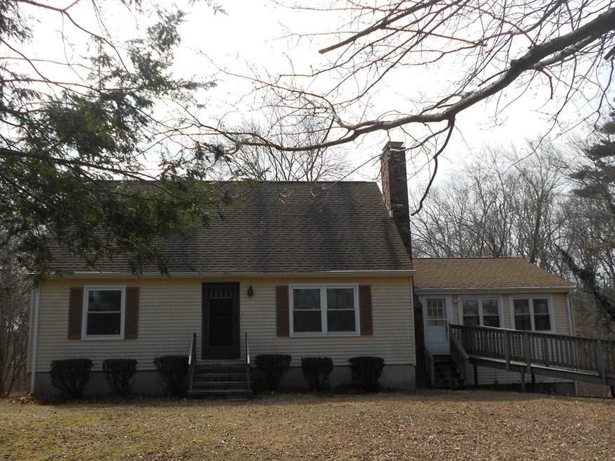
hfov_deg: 53.9
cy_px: 260
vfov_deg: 41.7
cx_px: 292
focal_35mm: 34
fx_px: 604
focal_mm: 5.1
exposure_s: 1/800
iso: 80
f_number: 3.4
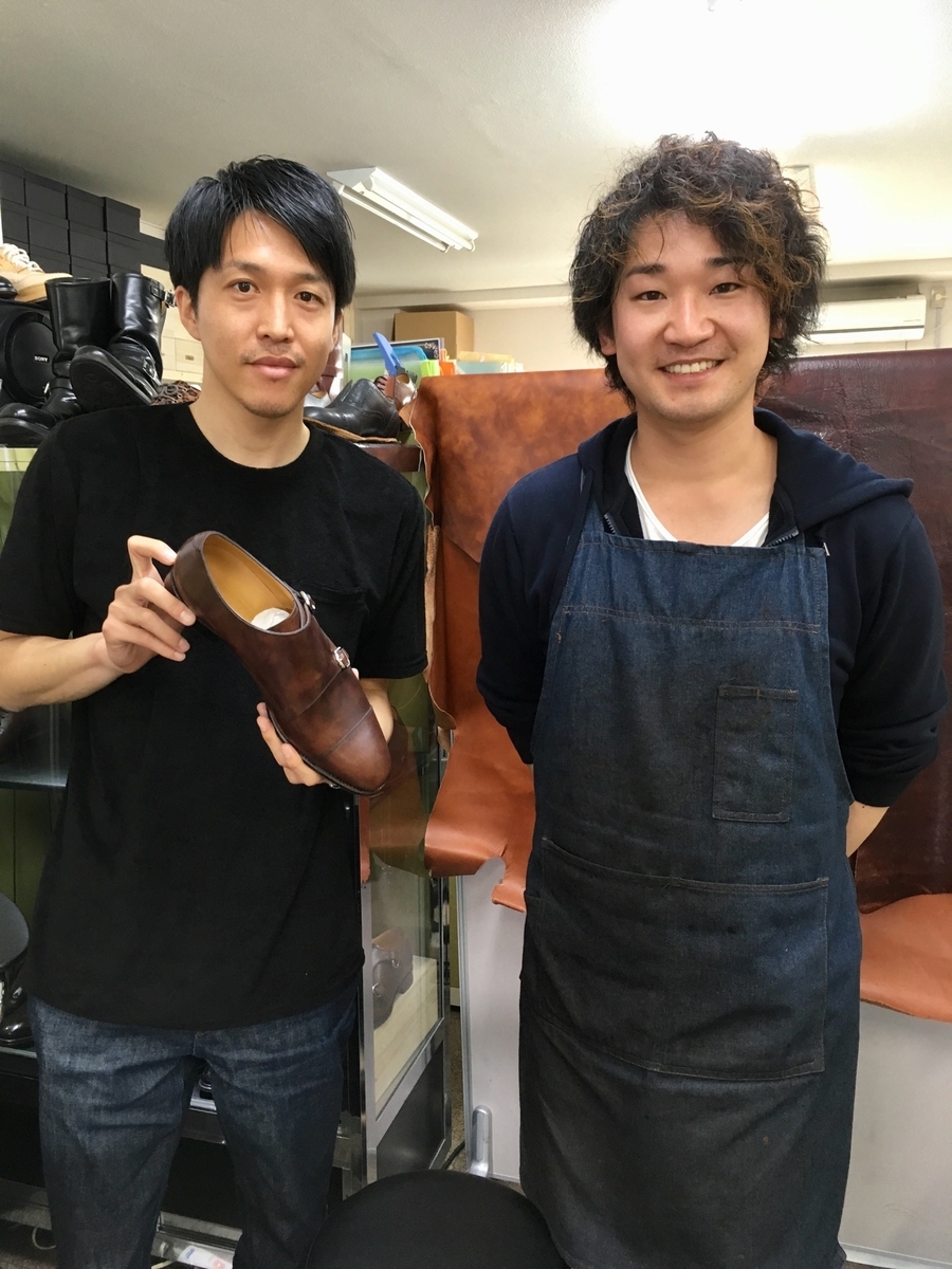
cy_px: 634
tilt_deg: -9.0
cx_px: 476
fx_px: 1063
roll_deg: +0.6
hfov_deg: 48.2
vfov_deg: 61.7
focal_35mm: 29
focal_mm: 4.15
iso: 100
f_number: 2.2
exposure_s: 1/30
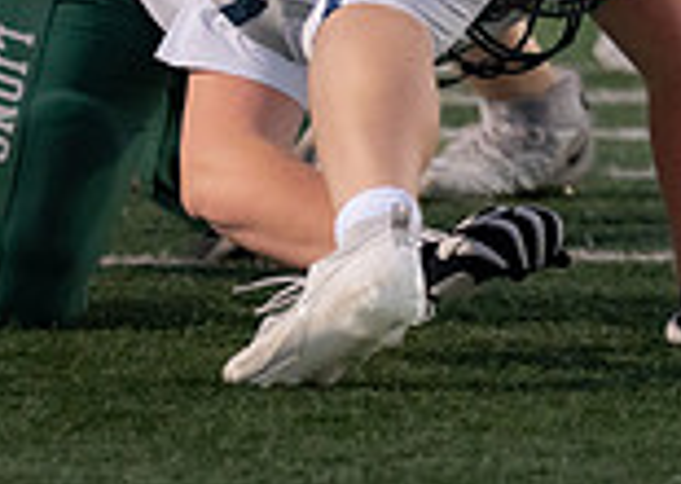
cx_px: 1074
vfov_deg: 1.3
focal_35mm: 1122
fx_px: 21653
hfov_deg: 1.8
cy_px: -546
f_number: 2.8
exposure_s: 1/1250
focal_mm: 200
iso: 2000
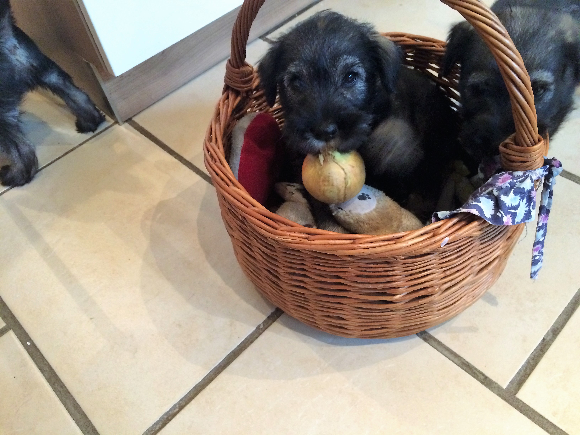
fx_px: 486
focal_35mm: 29
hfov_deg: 61.7
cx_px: 290
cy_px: 218
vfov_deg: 48.2
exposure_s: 1/17
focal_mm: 4.15
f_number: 2.2
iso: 320
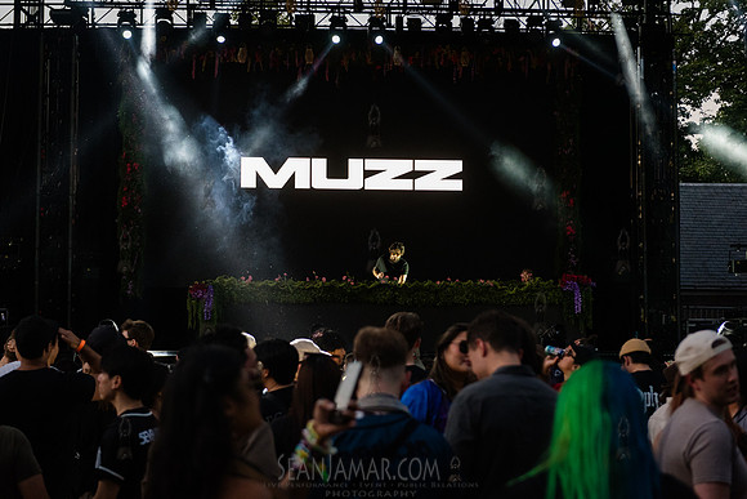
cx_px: 374
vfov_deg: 19.5
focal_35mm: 70
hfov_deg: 28.8
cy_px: 250
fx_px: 1453
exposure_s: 1/400
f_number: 3.5
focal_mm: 70
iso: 4000
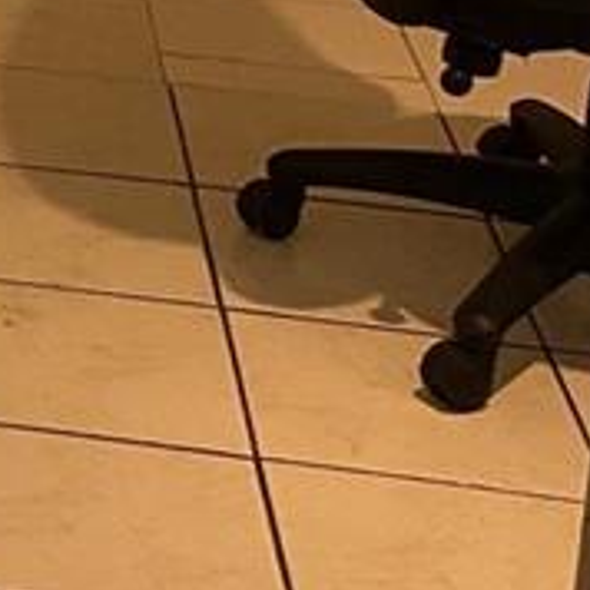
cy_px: -491
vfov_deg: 10.6
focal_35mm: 155
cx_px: -835
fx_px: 2989
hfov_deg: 9.9
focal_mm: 4.25
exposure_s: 1/60
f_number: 1.8
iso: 320
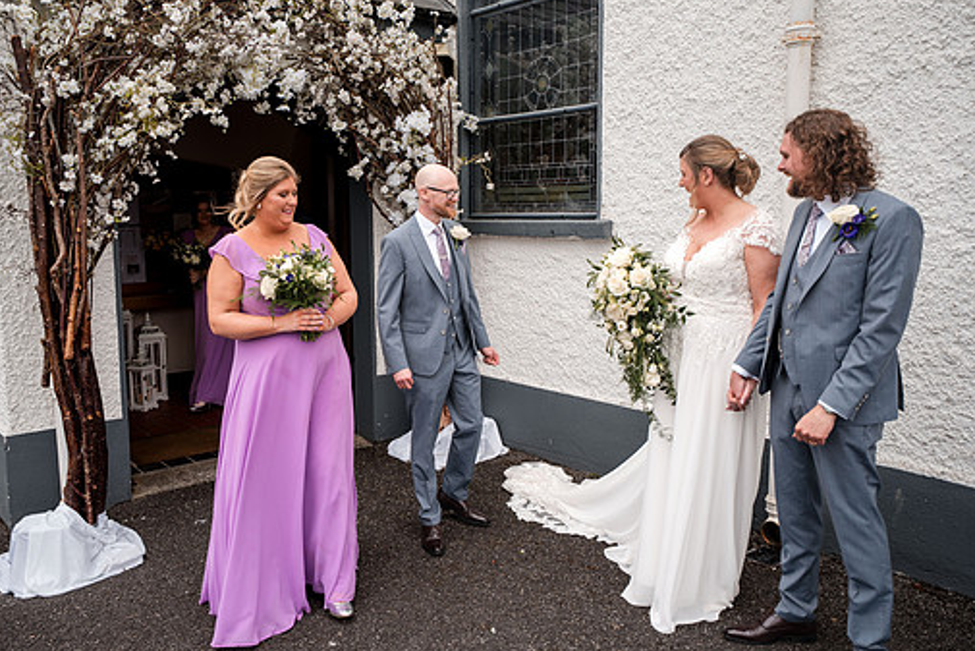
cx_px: 434
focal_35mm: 31
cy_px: 300
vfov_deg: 42.3
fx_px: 840
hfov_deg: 60.1
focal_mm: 27
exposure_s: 1/500
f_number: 2.8
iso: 100
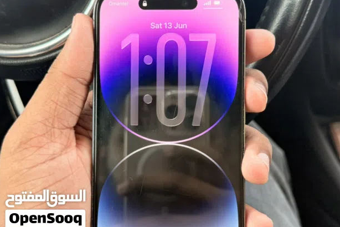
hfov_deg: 69.4
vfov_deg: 49.6
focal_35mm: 26
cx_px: 169
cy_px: 110
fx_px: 246
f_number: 1.78
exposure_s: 1/100
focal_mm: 6.76
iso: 160
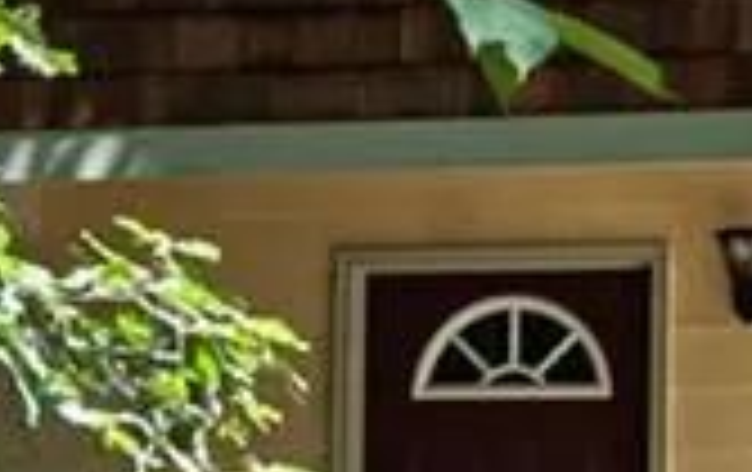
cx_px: 545
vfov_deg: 3.5
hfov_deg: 5.6
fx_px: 7678
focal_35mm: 374
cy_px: 207
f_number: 8
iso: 200
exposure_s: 1/180
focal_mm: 40
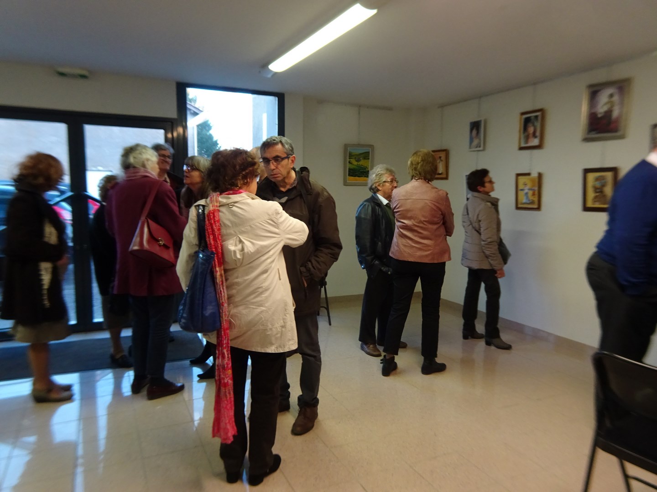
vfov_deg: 56.8
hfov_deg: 71.6
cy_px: 246
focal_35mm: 24
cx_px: 328
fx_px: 456
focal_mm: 4.1
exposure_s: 1/30
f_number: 3.5
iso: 320
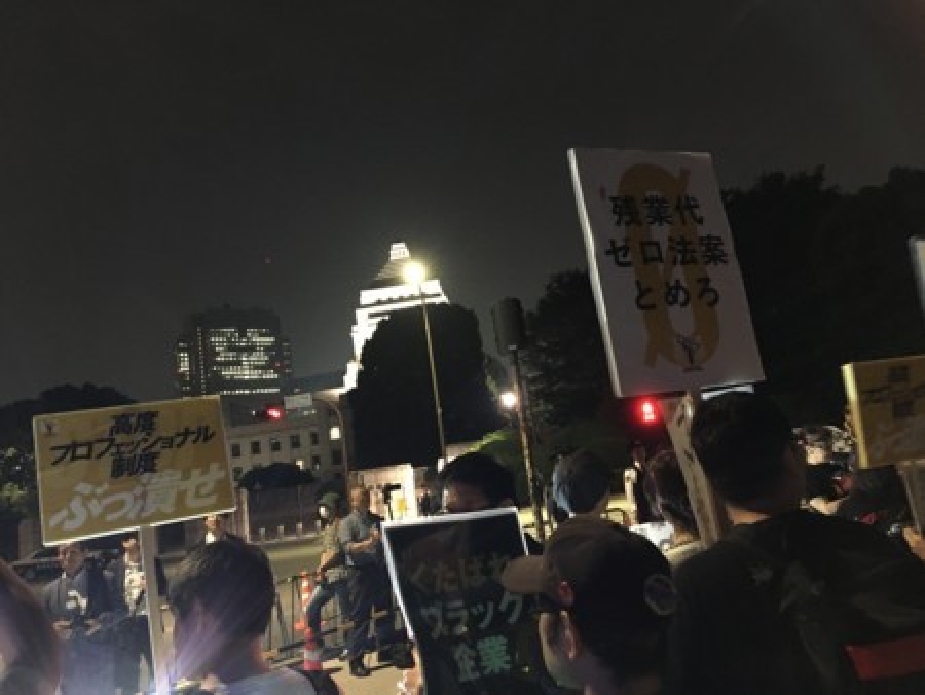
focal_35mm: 29
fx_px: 775
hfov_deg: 61.6
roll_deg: +7.8
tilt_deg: +11.9
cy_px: 348
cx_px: 462
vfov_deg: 48.3
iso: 400
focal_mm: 4.15
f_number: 2.2
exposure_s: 1/15
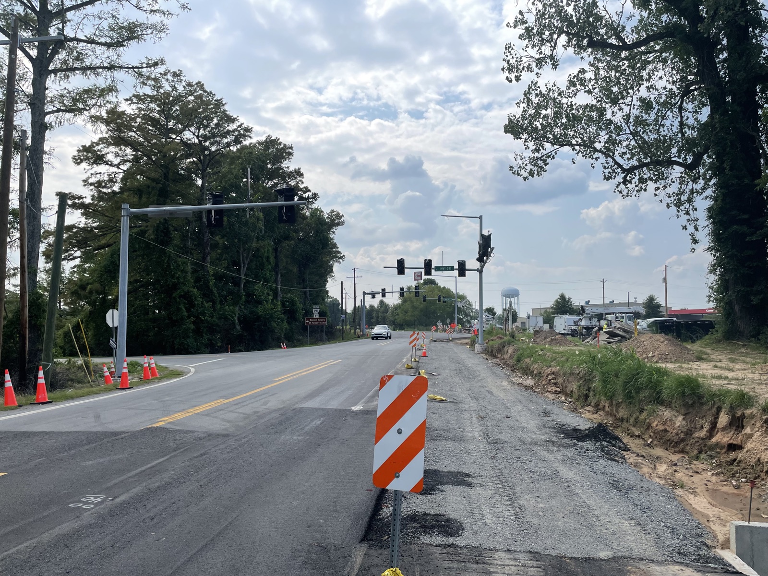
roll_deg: -0.7
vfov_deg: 53.1
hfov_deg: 67.3
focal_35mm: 26
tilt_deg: +5.9
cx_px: 384
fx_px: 577
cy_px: 288
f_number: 1.6
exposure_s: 1/5291
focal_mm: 4.2
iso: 32
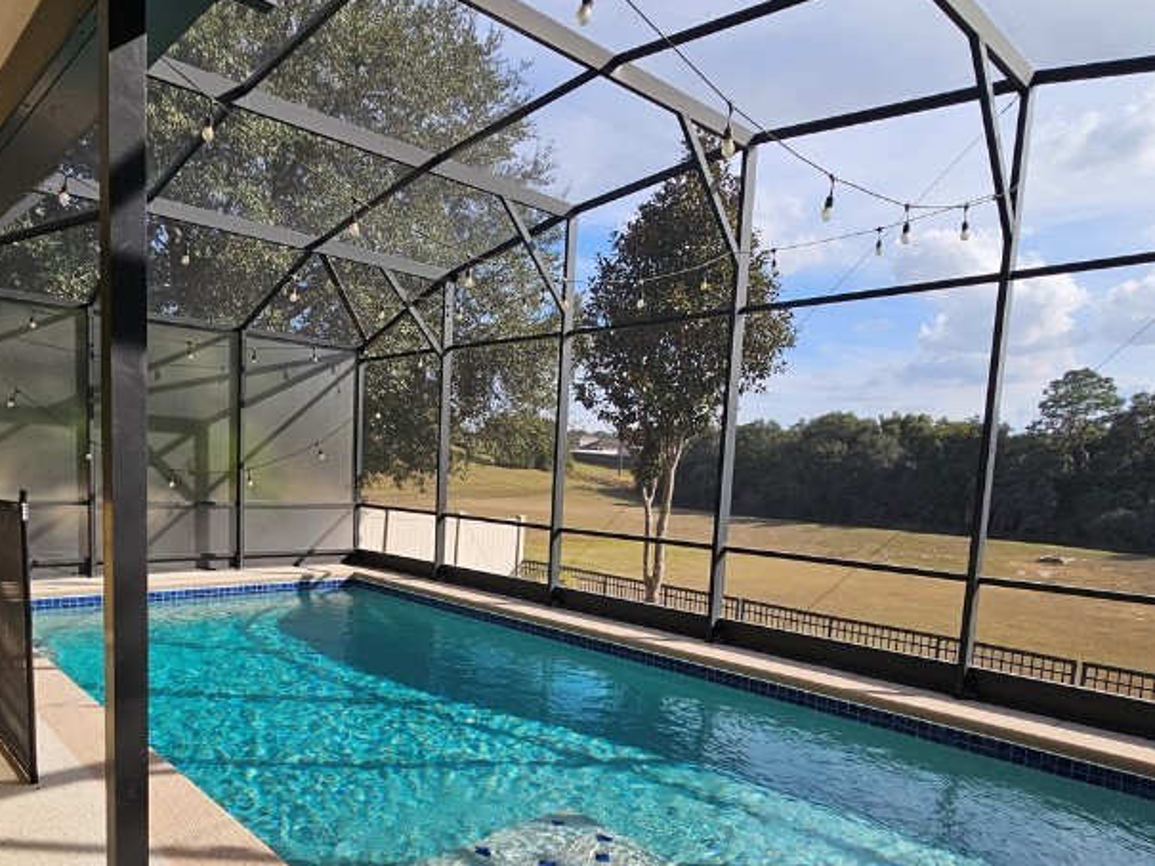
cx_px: 506
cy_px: 546
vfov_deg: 60.2
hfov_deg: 76.0
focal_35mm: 22
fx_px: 734
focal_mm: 2.2
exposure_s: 1/1336
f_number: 2.2
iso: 50
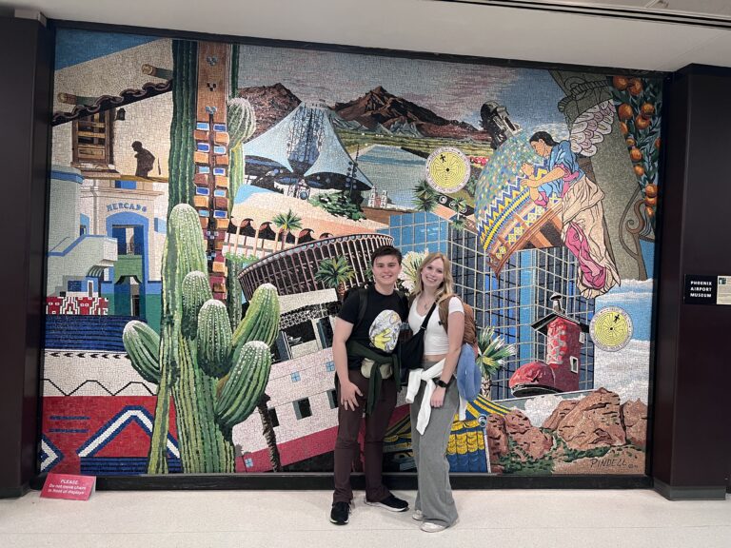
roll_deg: -2.7
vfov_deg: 53.1
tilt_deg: -0.7
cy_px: 274
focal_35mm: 26
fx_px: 549
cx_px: 366
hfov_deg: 67.3
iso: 200
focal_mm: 5.7
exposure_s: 1/60
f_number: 1.5
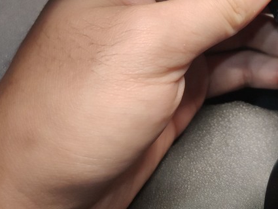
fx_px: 353
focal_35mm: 44
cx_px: 210
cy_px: 41
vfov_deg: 32.0
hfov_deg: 41.6
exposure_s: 1/60
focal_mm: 4.75
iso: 769
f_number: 1.75
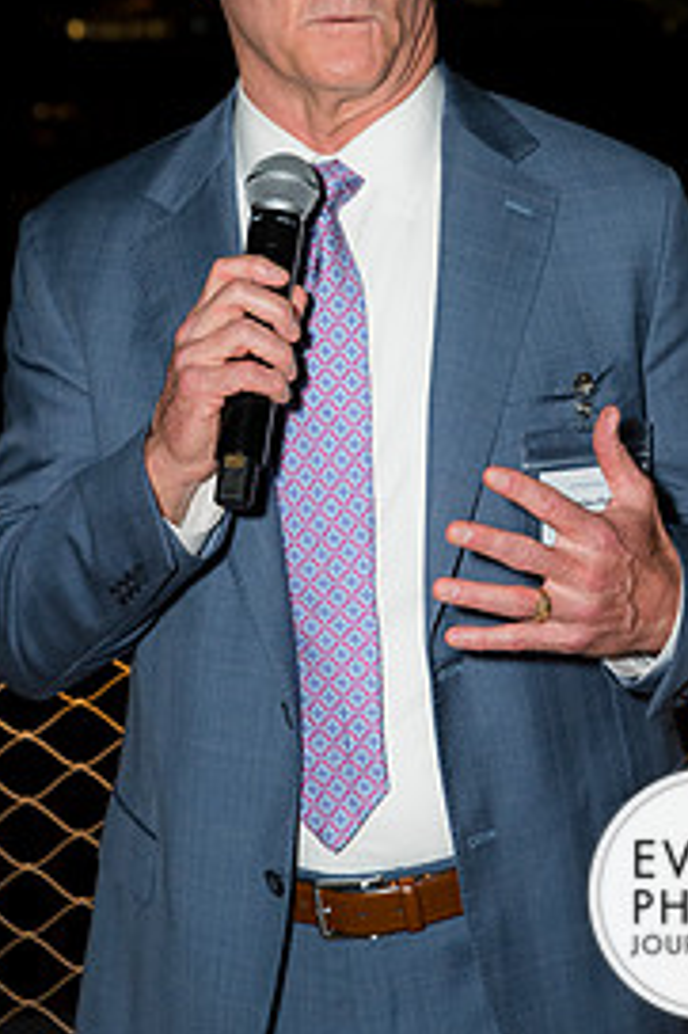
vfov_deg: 17.6
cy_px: 285
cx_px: 395
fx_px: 3329
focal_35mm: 116
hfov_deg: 11.8
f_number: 5.6
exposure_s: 1/125
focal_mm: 70
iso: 1250
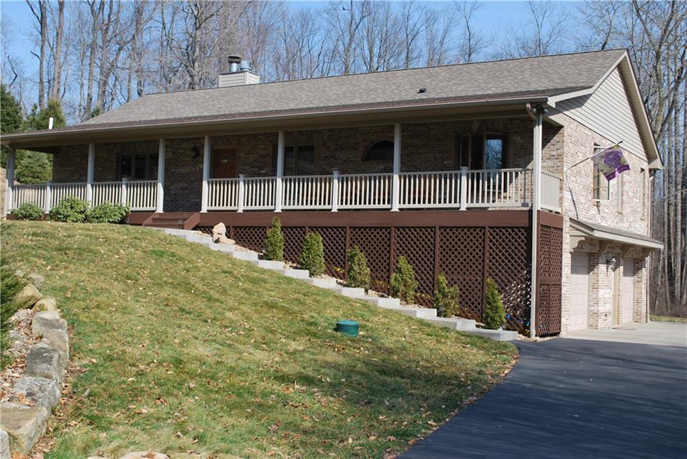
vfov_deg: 29.9
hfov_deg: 43.6
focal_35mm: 45
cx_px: 344
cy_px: 230
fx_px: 859
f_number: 8
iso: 100
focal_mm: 30
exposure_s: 1/250
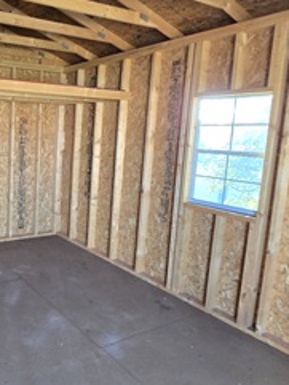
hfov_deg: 44.4
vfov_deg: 63.3
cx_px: 19
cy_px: 179
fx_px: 311
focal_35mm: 28
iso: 160
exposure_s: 1/60
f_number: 2.2
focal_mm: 2.2
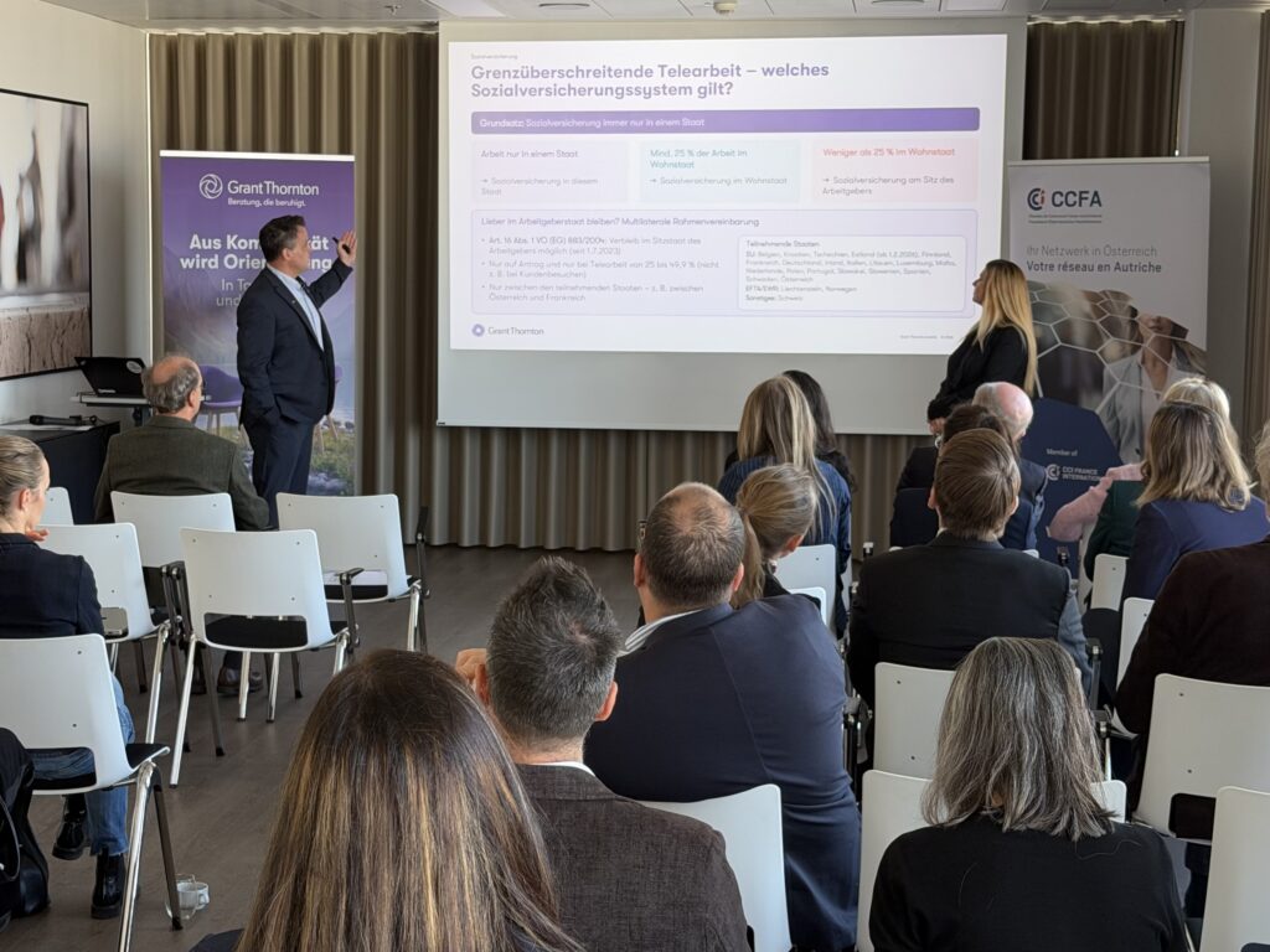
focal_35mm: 48
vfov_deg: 30.3
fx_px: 1761
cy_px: 476
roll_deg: -0.5
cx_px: 635
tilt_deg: -5.6
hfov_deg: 39.7
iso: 100
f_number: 1.78
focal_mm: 6.76
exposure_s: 1/80
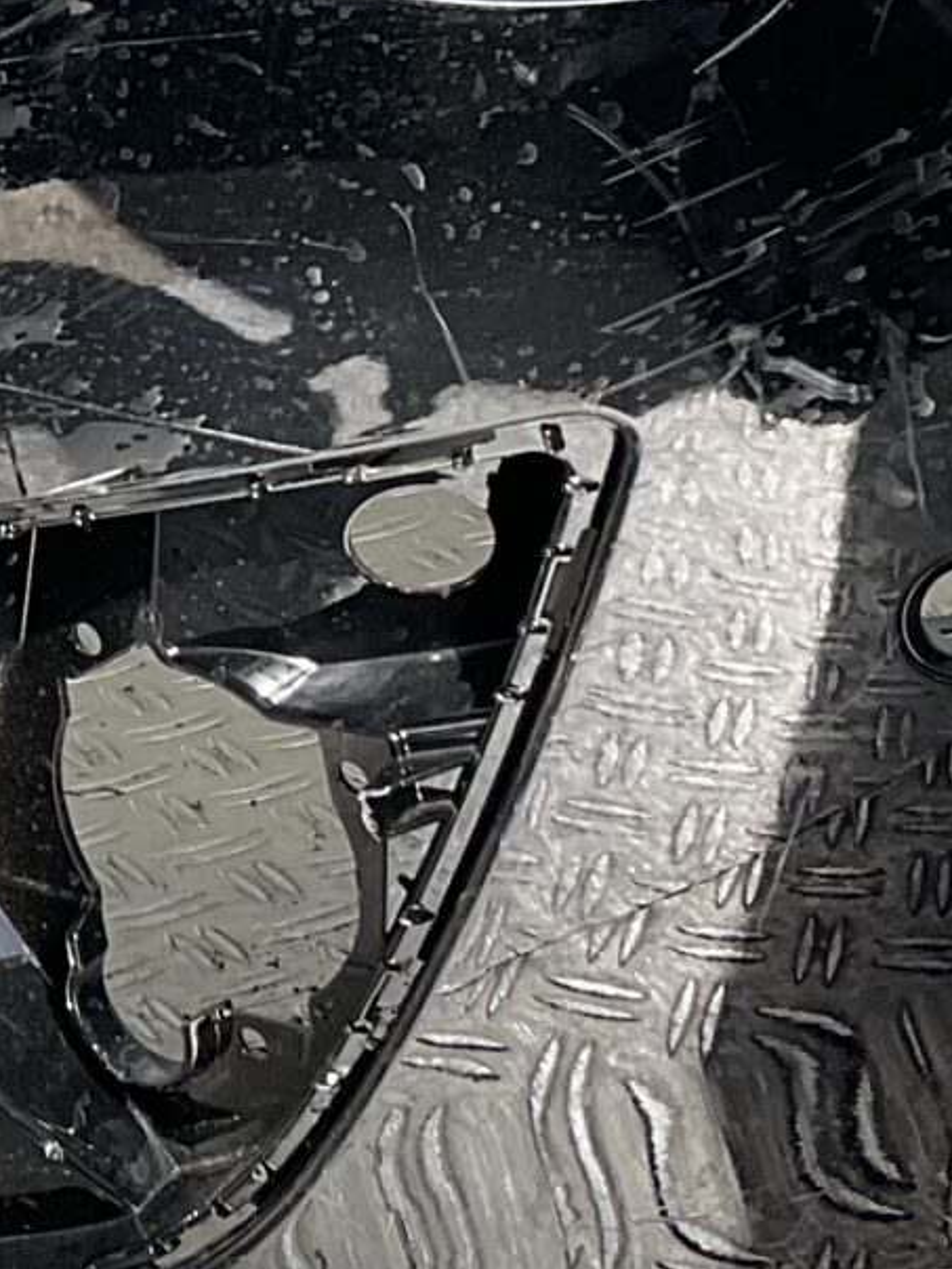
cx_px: -189
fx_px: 4510
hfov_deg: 11.8
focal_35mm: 123
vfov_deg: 15.8
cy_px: 145
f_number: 1.8
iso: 16
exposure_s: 1/202
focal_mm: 3
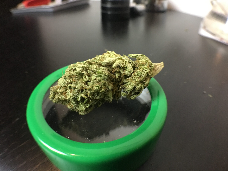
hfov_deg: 61.7
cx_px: 114
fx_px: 191
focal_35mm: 29
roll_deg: -1.7
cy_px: 86
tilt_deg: -36.4
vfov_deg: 48.2
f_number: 2.2
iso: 125
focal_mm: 4.15
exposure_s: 1/8
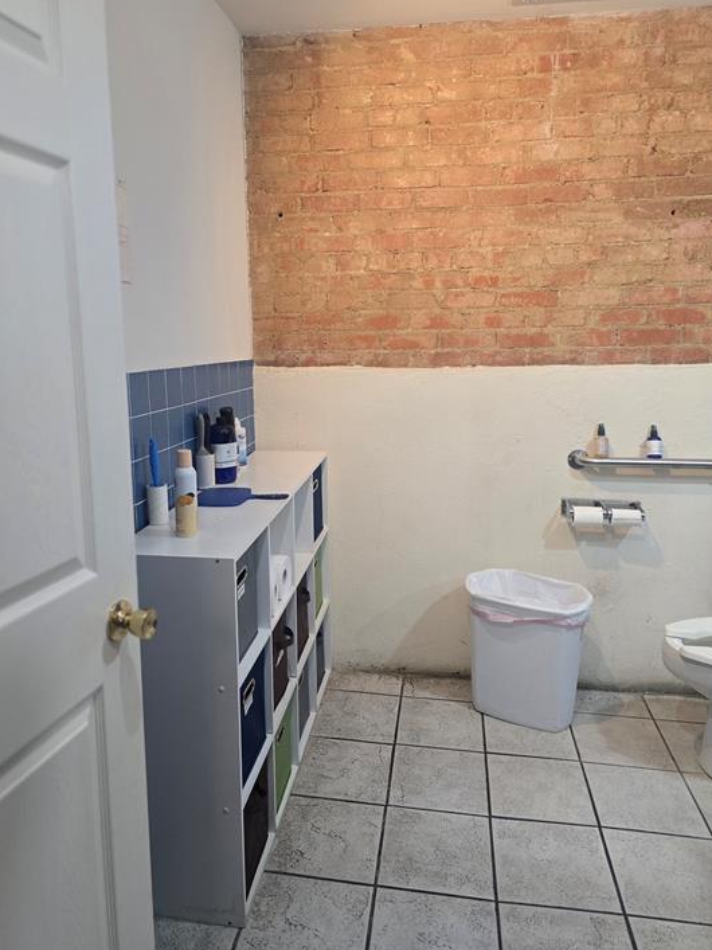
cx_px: 341
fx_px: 686
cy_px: 442
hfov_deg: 54.8
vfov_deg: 69.3
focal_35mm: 25
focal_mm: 6.3
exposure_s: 1/120
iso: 320
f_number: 1.7
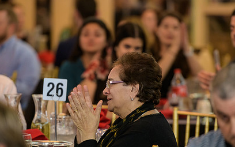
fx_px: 1857
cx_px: 118
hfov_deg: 7.2
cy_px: 105
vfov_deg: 4.5
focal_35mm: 290
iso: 1000
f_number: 3.2
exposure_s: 1/125
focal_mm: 200
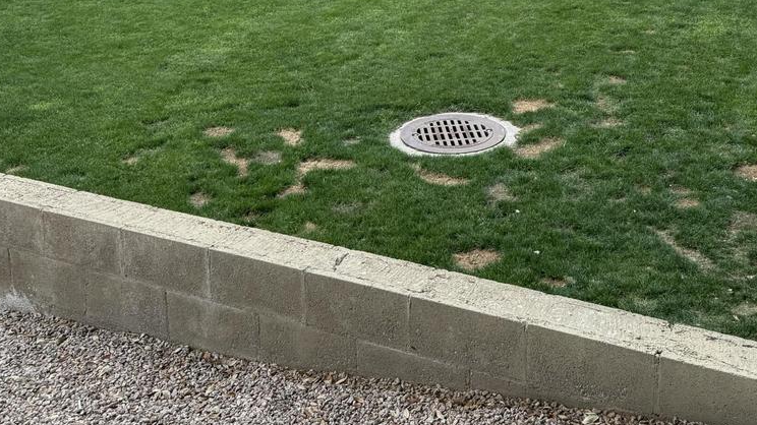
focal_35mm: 48
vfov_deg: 23.2
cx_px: 490
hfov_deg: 42.5
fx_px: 963
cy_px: -59
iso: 100
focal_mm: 6.76
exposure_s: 1/796
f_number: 1.78
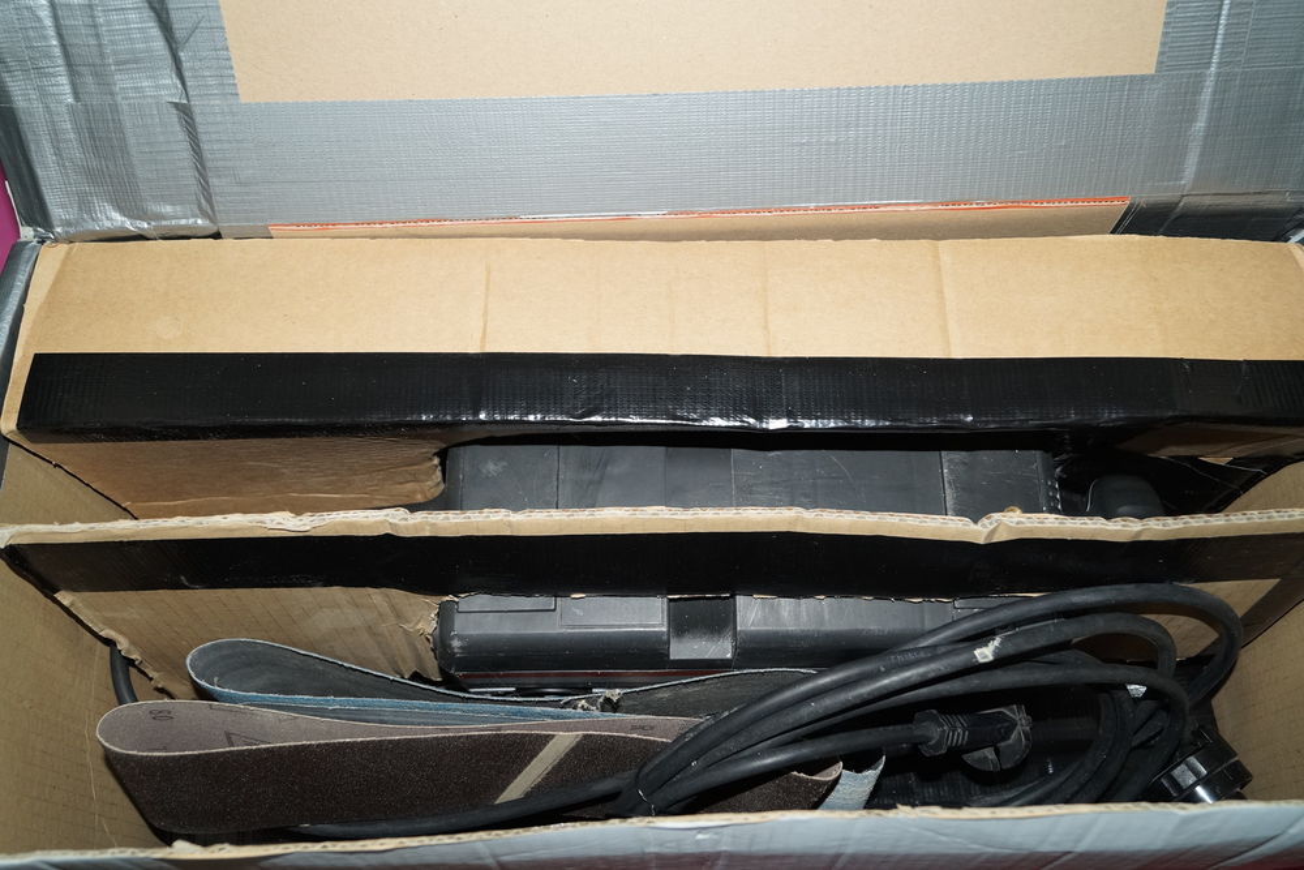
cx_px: 652
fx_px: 1304
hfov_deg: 53.1
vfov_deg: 36.9
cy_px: 435
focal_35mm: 36
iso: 800
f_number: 4
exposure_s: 1/60
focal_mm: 24
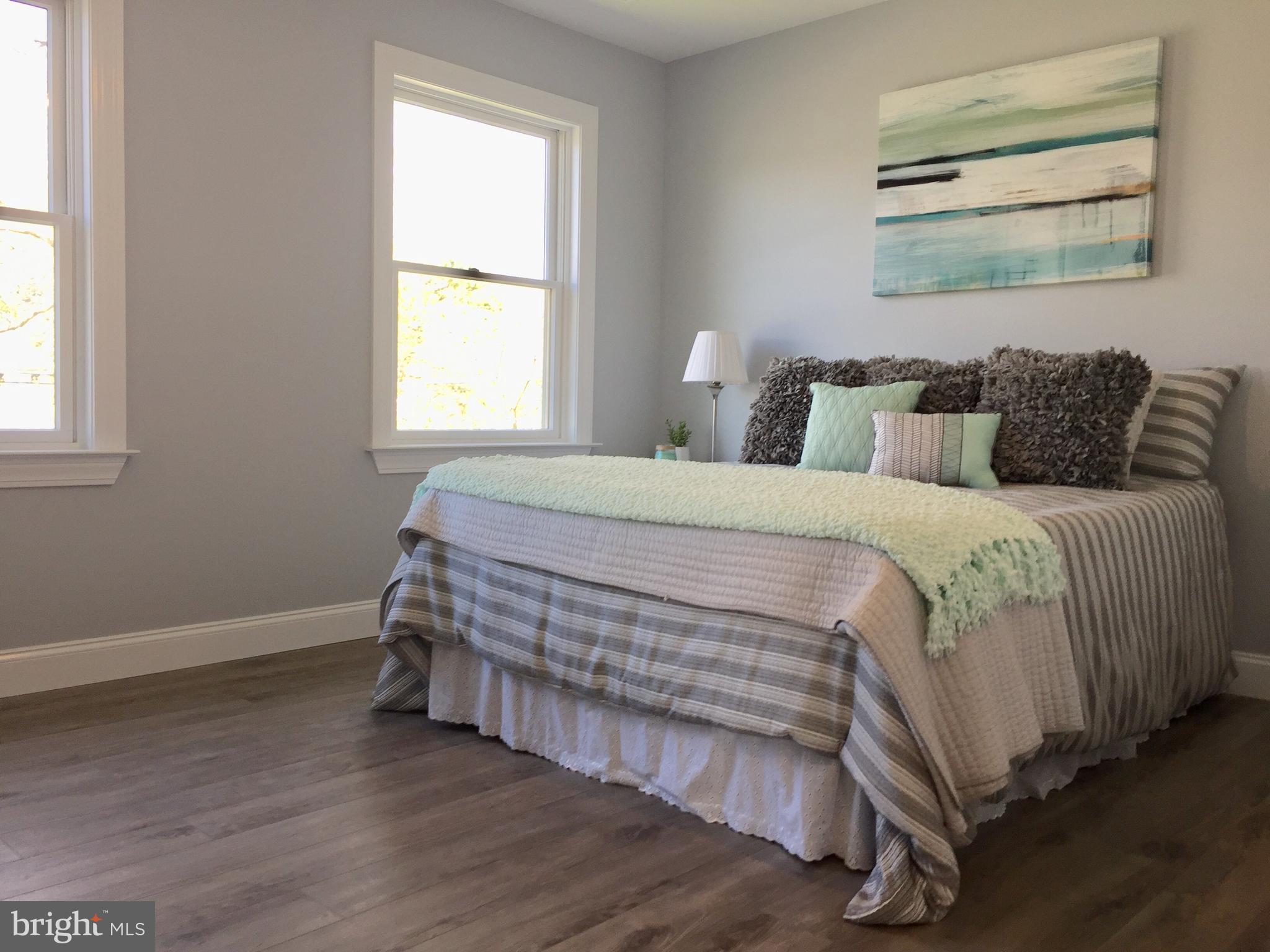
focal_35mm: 29
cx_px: 635
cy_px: 476
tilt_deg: -4.5
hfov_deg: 61.7
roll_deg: -0.9
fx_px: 1064
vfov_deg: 48.2
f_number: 2.2
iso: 32
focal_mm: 4.15
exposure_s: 1/40
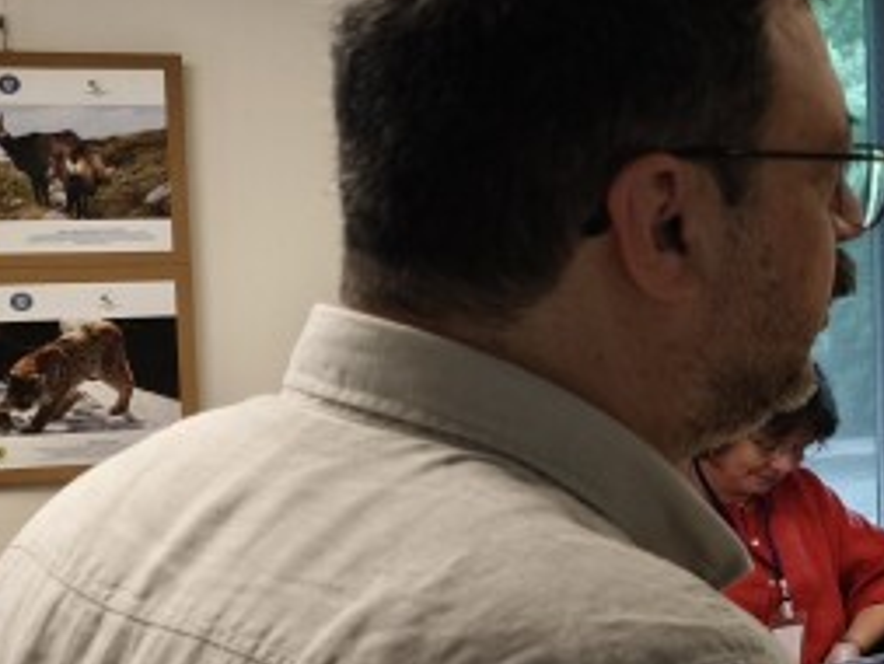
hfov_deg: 16.3
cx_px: 1754
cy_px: 332
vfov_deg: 15.9
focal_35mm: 93
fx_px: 2376
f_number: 1.6
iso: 250
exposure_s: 1/50.1
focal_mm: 6.57
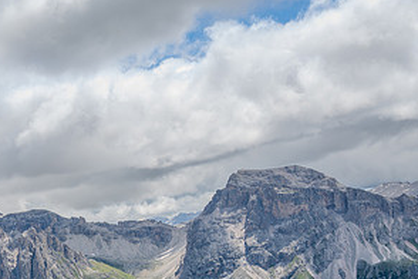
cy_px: 226
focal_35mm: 77
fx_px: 894
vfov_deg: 17.6
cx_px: 17
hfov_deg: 25.2
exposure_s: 1/100
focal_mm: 39
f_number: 9
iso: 64
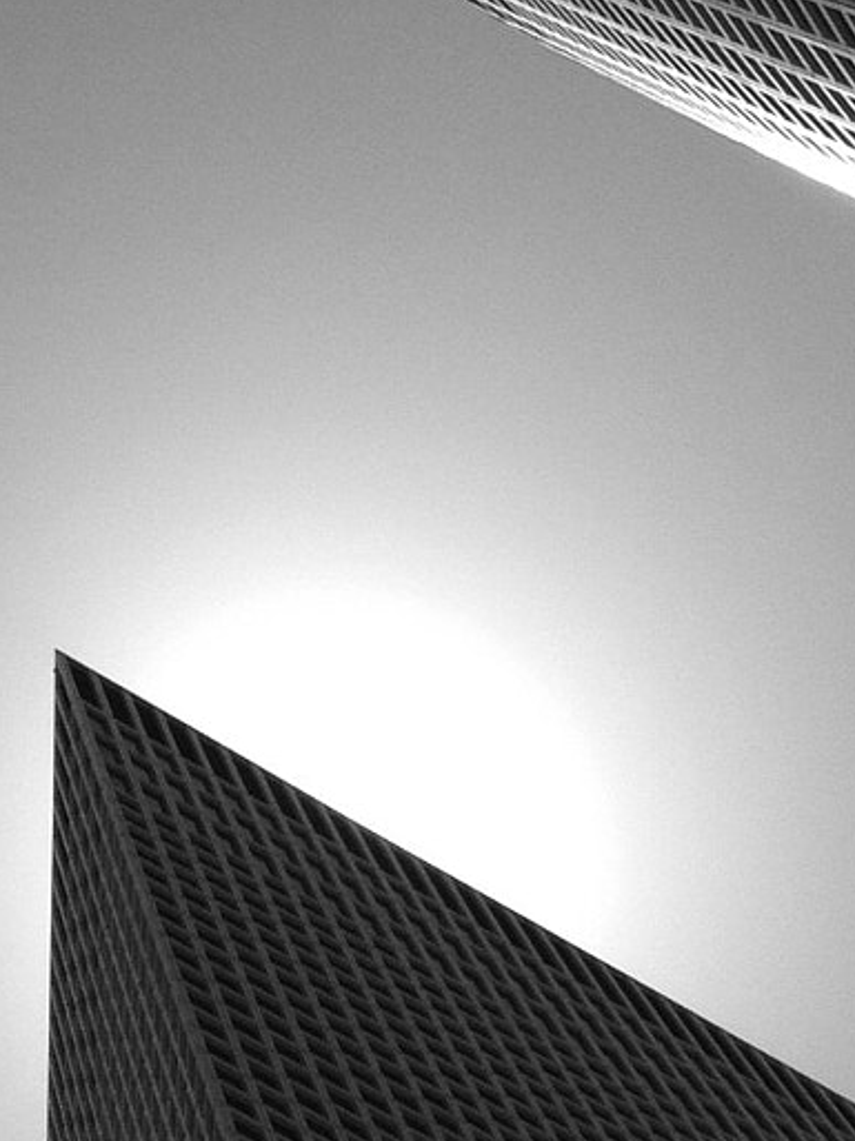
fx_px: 3593
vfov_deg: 17.8
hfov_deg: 13.3
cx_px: -109
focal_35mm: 109
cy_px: 164
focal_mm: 4.28
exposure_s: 1/6135
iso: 50
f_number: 2.4
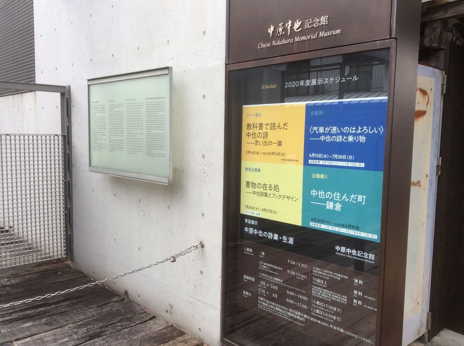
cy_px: 173
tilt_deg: -5.5
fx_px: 428
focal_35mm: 32
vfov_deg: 44.0
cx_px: 232
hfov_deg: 56.9
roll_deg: -1.6
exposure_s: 1/149
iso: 32
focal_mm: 3.3
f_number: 2.4
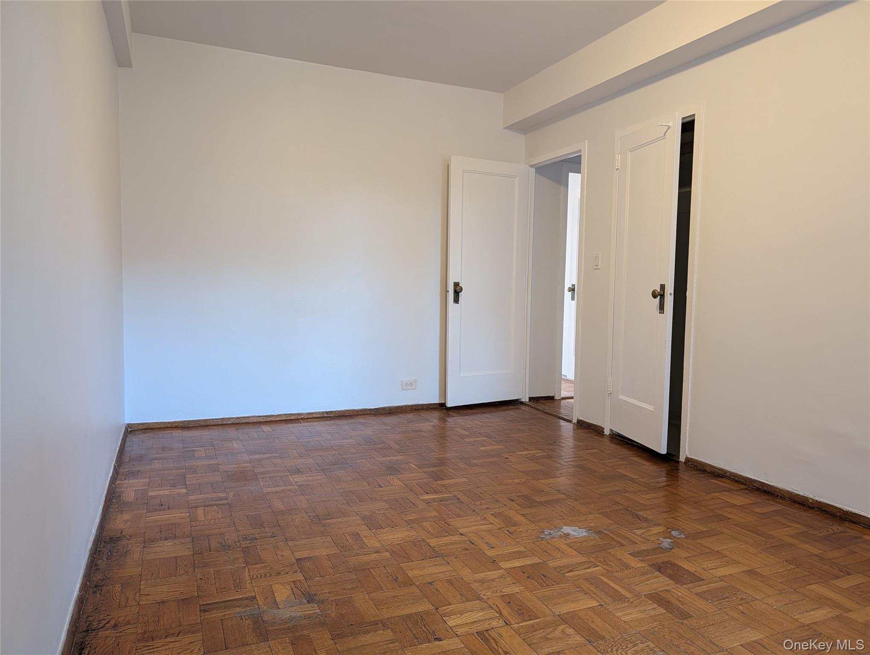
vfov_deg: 56.9
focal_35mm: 24
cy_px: 328
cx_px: 435
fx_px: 604
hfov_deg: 71.5
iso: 211
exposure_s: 1/30
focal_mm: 6.9
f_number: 1.68
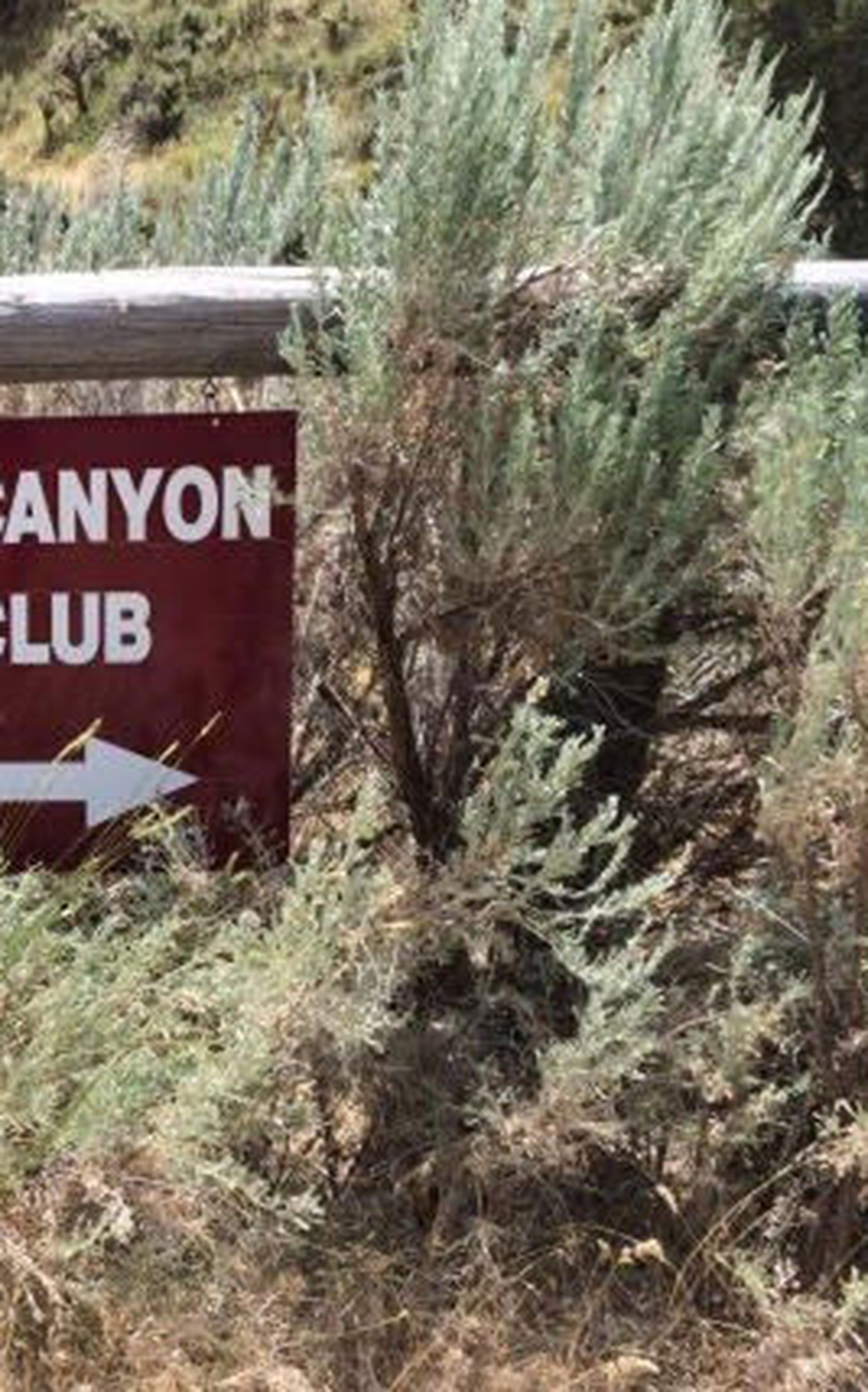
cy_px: 667
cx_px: -130
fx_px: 1743
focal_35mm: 46
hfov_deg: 25.5
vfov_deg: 43.5
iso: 32
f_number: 2.2
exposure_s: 1/1172
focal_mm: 4.15
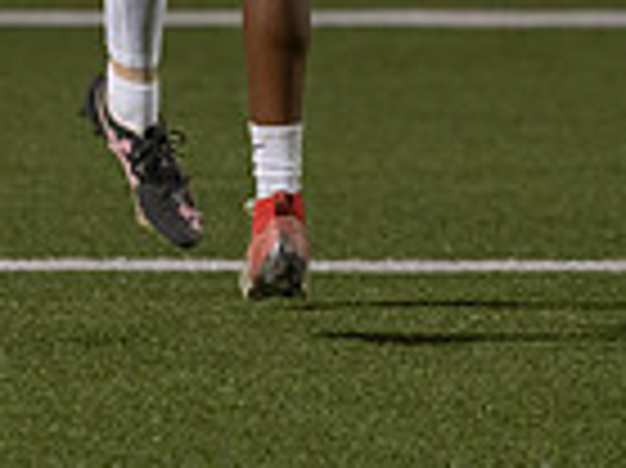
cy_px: -400
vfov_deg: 1.8
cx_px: 201
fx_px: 14943
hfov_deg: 2.4
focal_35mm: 827
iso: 2000
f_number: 2.8
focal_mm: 182
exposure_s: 1/1000
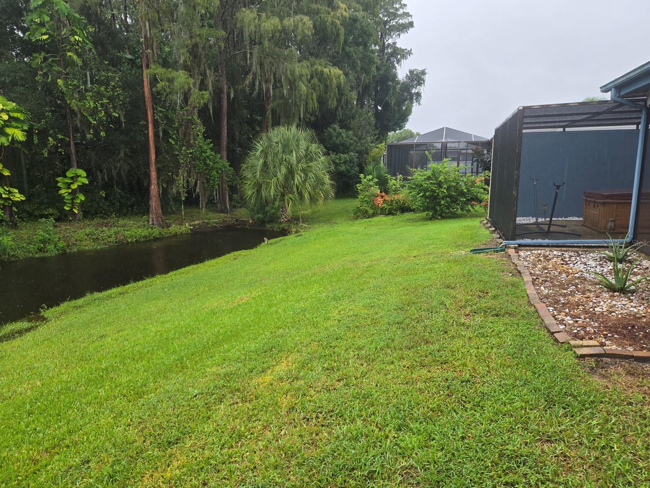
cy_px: 243
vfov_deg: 56.8
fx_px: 451
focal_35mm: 24
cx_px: 332
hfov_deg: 71.6
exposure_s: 1/180
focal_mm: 5.4
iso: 64
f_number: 1.8
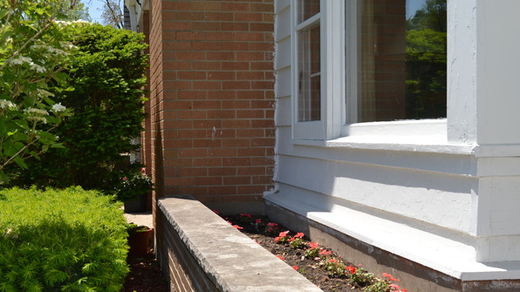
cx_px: 246
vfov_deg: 22.2
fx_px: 744
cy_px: 166
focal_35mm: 54
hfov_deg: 38.5
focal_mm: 32
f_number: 8
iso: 100
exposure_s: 1/200
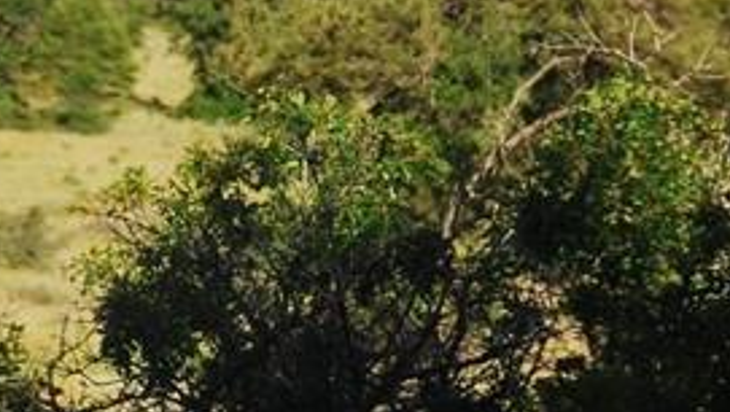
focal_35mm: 475
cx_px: -43
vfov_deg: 2.6
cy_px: -209
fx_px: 9203
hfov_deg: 4.5
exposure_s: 1/800
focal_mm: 80
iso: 400
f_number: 7.1
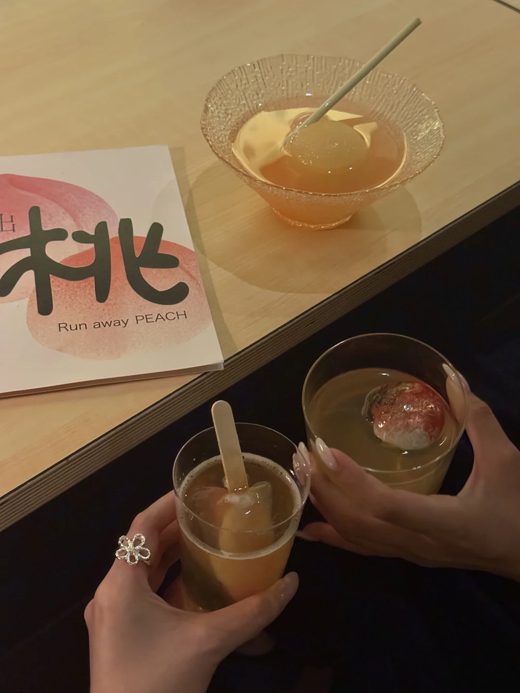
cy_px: 346
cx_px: 260
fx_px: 961
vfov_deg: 39.7
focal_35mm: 48
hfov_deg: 30.3
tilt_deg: -45.7
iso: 1000
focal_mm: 6.76
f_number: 1.78
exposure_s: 1/18
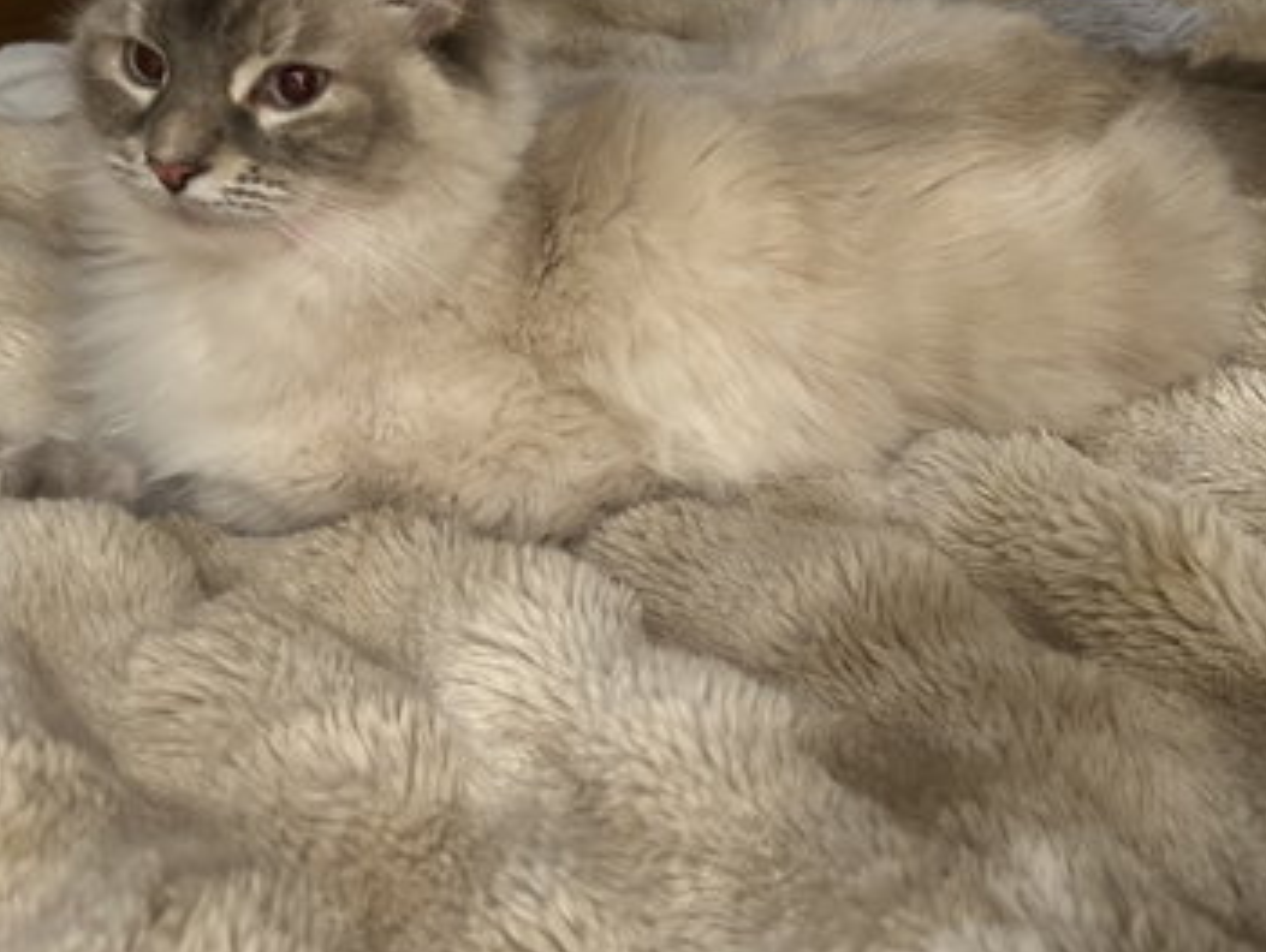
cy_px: 308
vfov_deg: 38.2
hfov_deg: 50.0
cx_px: 696
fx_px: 1355
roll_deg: -0.5
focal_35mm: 37
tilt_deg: -26.6
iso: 500
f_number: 1.5
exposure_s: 1/30
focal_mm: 5.7
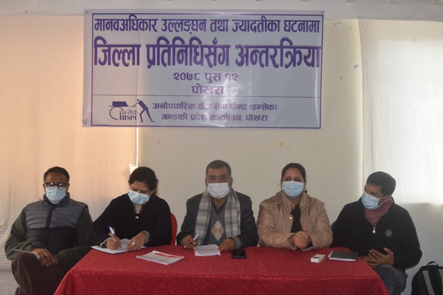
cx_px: 222
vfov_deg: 33.0
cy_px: 148
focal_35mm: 40
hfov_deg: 47.9
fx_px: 498
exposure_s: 1/125
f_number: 5.6
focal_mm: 27
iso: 450
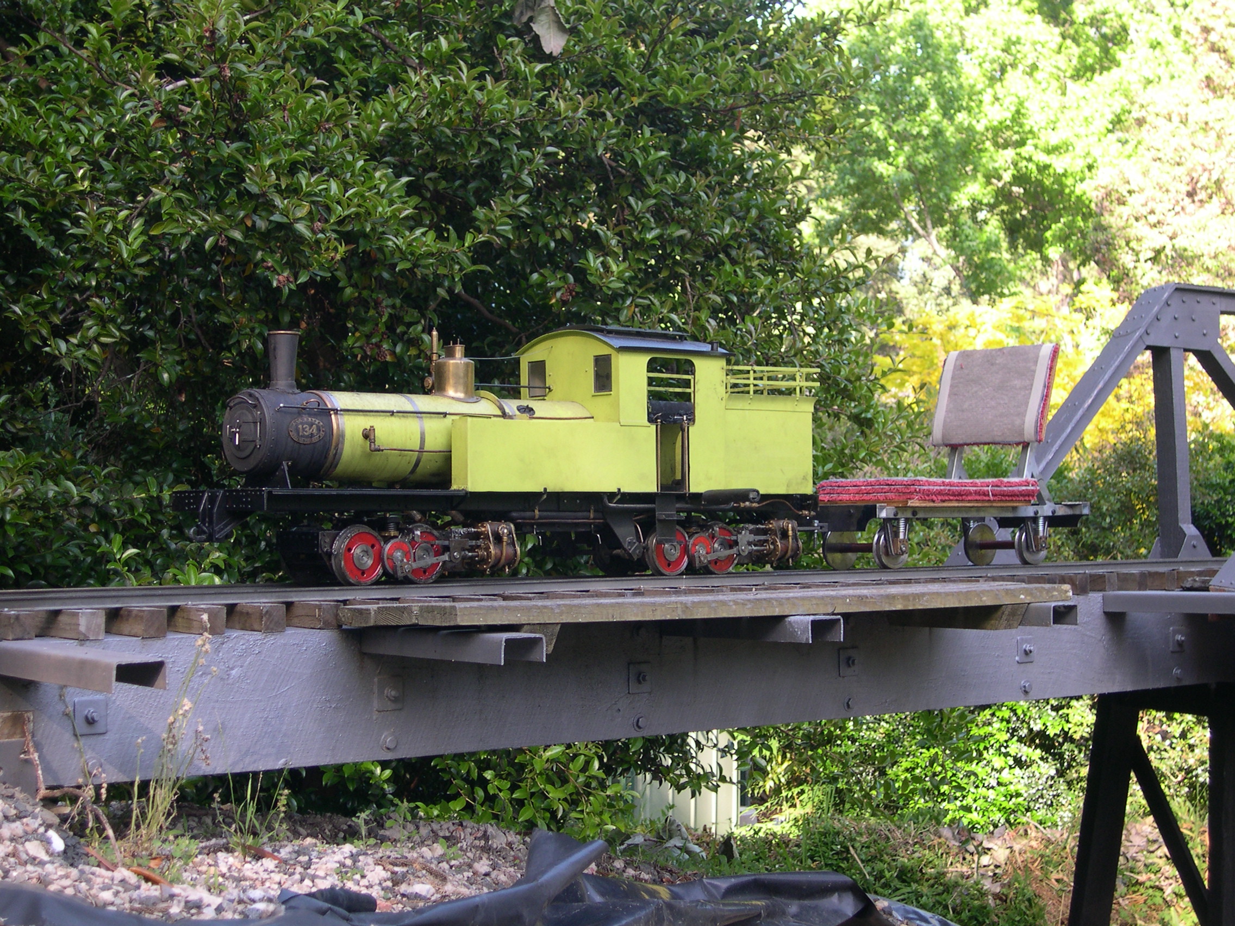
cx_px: 618
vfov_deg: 23.7
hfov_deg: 31.2
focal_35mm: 62
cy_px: 463
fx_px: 2212
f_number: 3.5
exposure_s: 1/61.1
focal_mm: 13.2
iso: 100
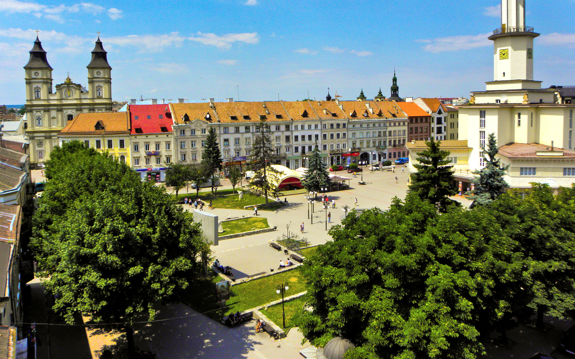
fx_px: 439
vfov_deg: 44.3
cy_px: 141
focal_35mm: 28
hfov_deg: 66.5
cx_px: 283
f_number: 5.6
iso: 100
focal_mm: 4.6
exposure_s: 1/640
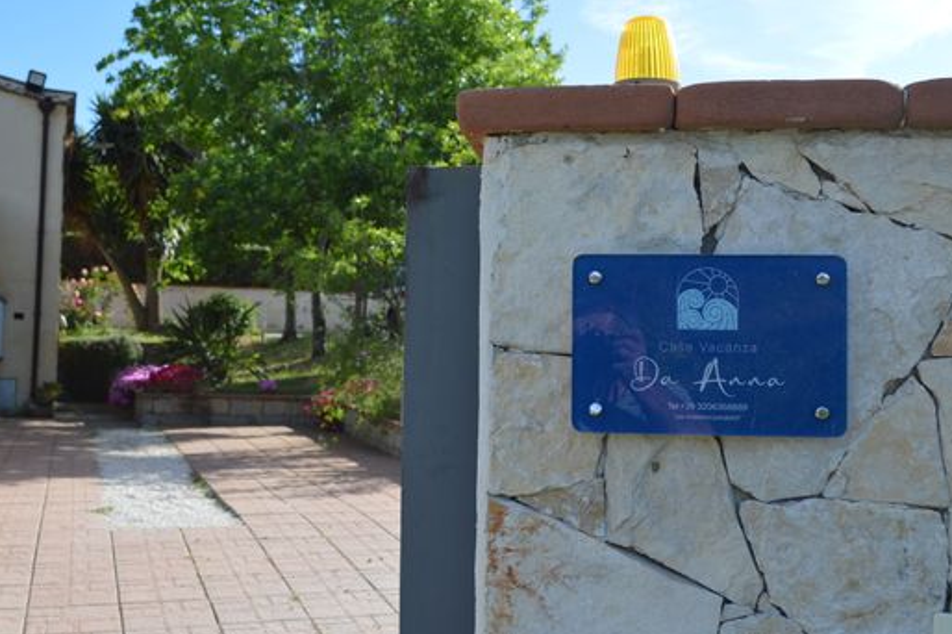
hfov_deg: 46.3
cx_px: 422
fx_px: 1110
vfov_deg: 31.8
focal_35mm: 42
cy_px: 275
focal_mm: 24
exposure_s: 1/200
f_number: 7.1
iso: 100
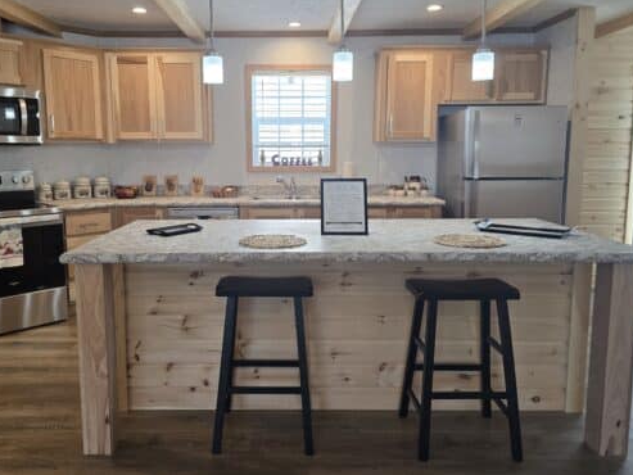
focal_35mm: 28
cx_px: 275
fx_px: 512
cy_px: 225
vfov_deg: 49.7
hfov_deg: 63.2
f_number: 1.7
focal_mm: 6.3
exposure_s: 1/120
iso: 125
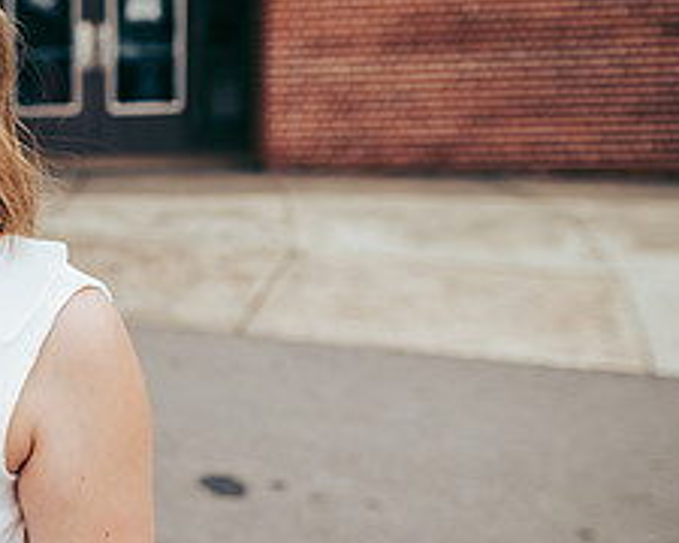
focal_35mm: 58
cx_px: -118
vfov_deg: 26.2
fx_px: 1166
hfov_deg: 28.6
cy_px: 288
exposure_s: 1/400
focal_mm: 24
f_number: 2.8
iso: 250
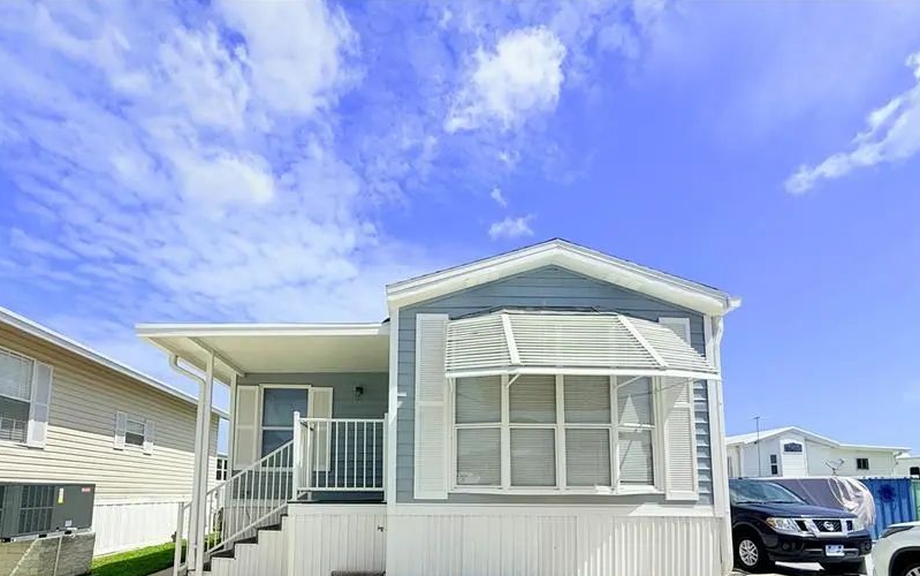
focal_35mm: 19
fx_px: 477
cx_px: 434
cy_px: 439
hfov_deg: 87.9
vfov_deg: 58.6
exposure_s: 1/4149
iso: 50
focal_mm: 2.22
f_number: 2.2
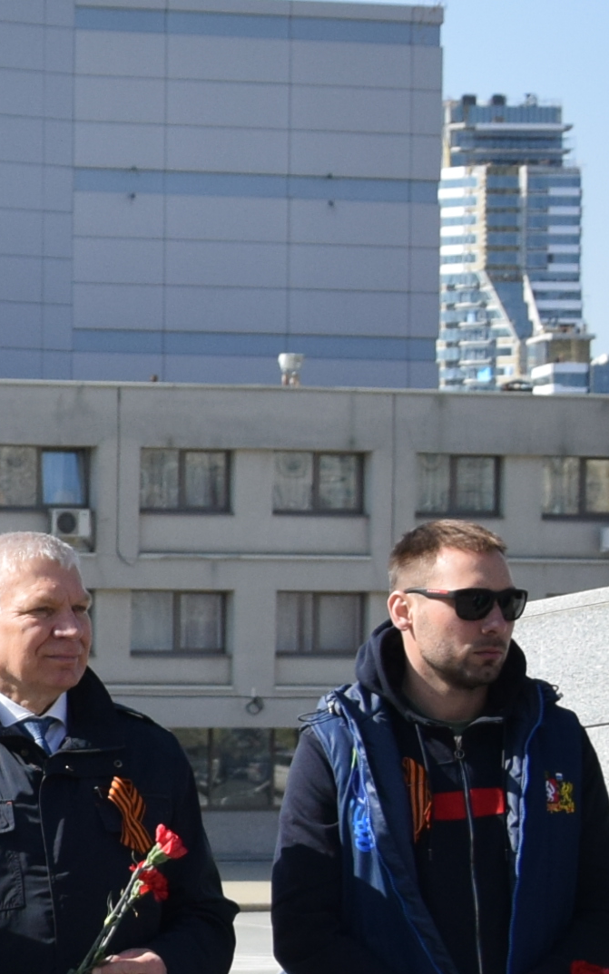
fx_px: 5100
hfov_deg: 6.6
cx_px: -587
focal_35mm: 192
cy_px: 918
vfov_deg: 10.8
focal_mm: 30
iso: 400
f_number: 5.6
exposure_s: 1/1600
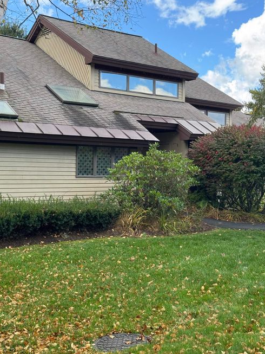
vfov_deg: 38.9
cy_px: 174
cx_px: 135
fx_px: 500
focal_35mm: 49
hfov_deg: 29.7
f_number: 1.78
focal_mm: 6.76
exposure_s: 1/298
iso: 64
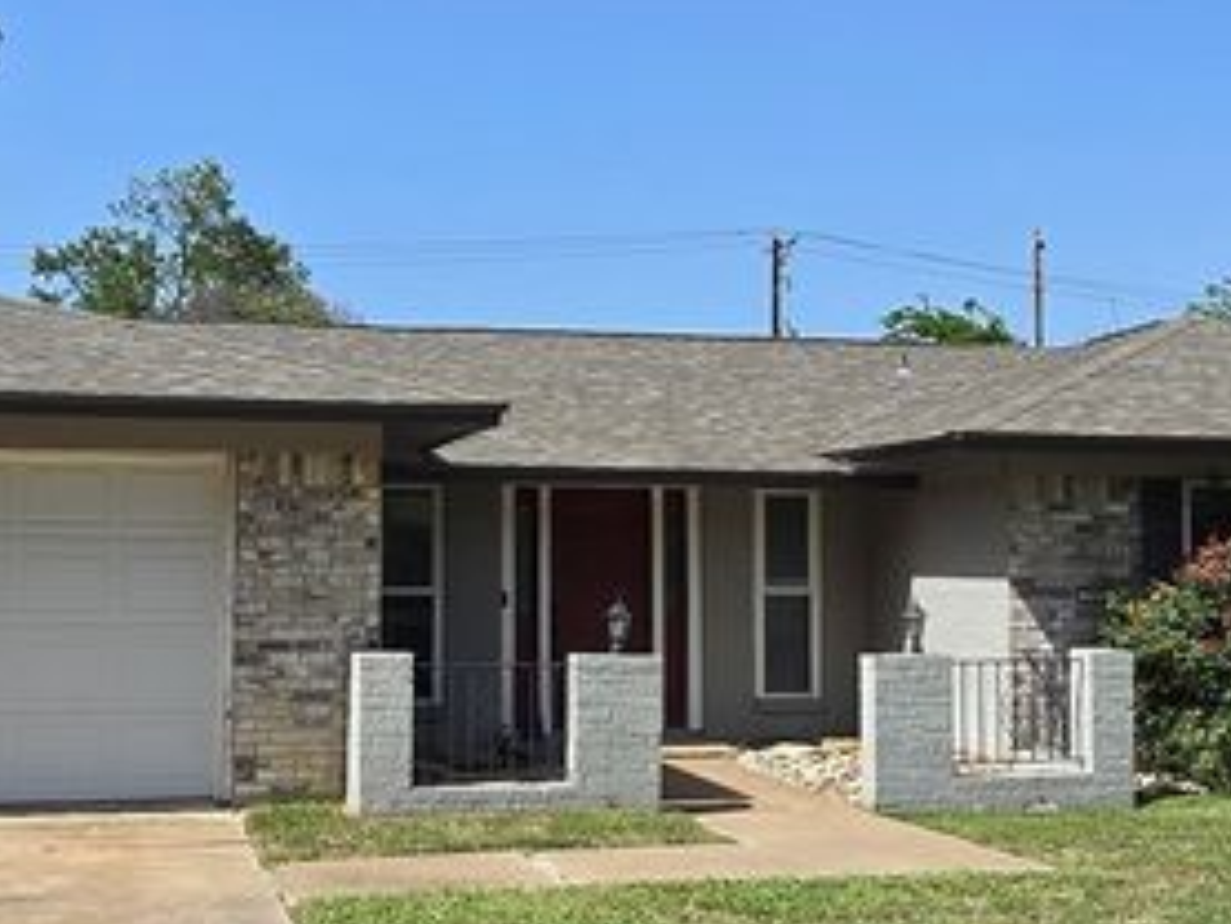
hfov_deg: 39.6
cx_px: 631
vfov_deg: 30.3
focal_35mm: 48
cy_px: 440
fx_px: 1708
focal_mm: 2.2
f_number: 2.2
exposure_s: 1/2265
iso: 50
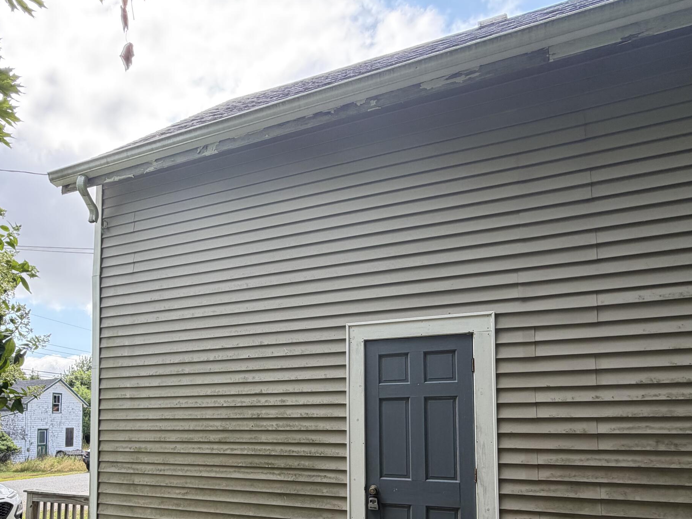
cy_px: 393
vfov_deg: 55.8
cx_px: 287
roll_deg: +0.3
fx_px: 460
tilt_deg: +6.1
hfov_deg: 73.3
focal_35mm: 23
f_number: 2.2
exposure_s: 1/279
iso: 50
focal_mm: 2.22
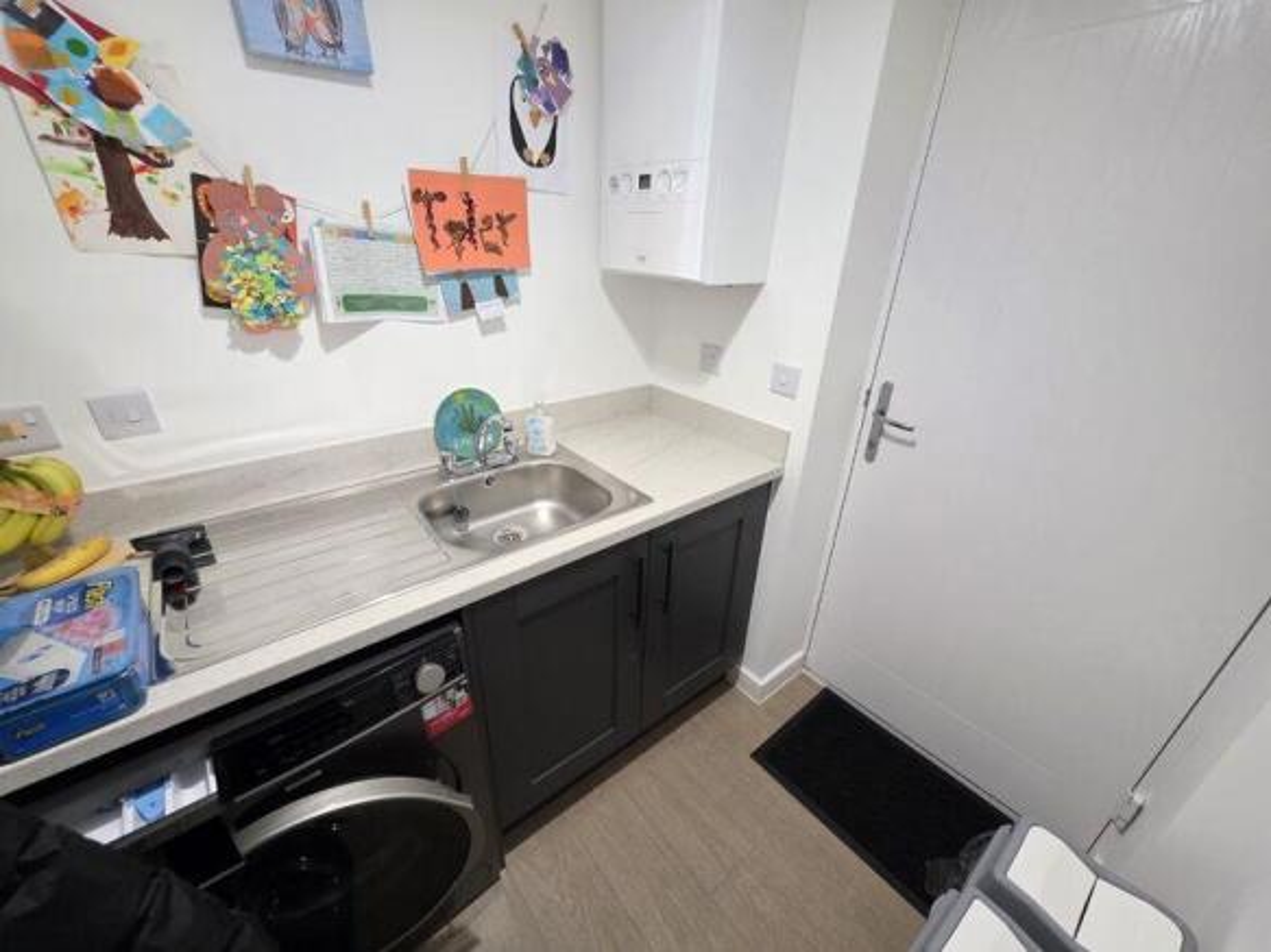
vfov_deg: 89.9
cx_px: 636
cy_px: 476
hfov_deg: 106.2
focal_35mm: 13
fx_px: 477
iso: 500
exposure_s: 1/50
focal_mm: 2.2
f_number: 1.9
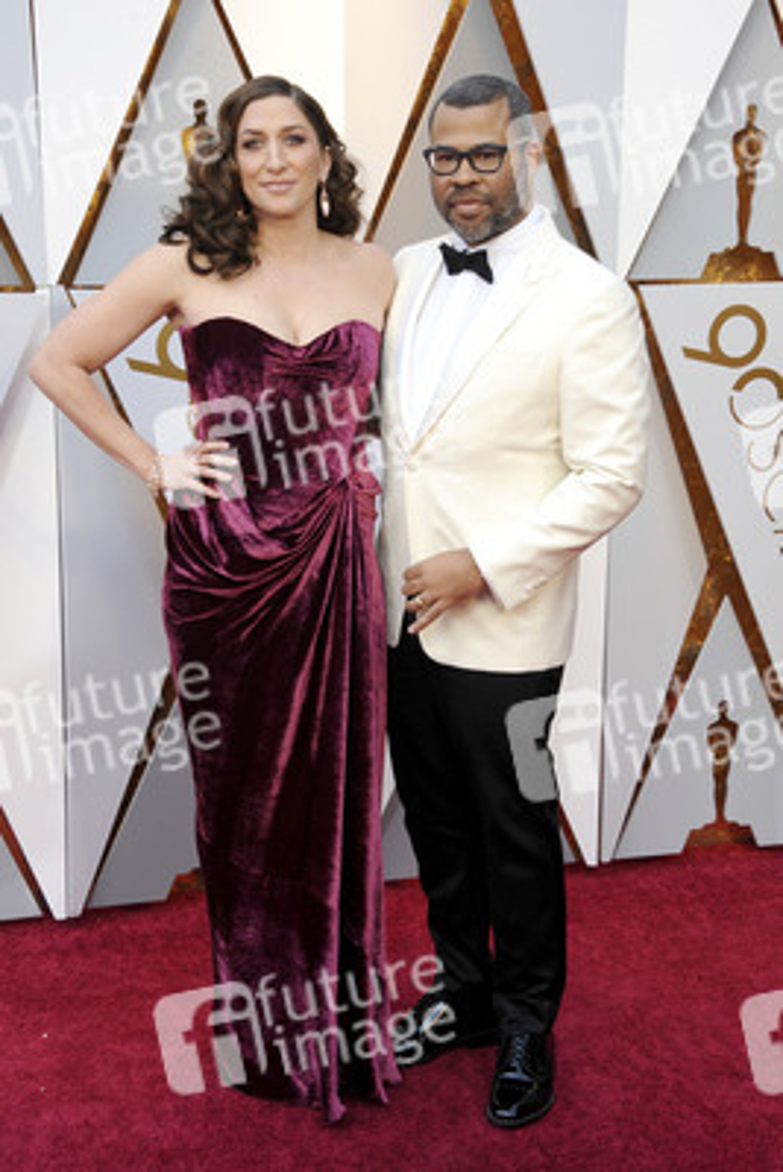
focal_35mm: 62
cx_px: 392
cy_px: 586
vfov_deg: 32.4
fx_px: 2021
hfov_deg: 21.9
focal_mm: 62
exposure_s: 1/250
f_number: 6.3
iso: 1000
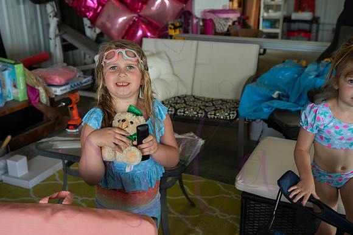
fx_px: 393
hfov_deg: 48.4
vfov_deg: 33.4
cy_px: 118
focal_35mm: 40
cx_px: 176
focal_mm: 39
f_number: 4
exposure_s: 1/320
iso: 400
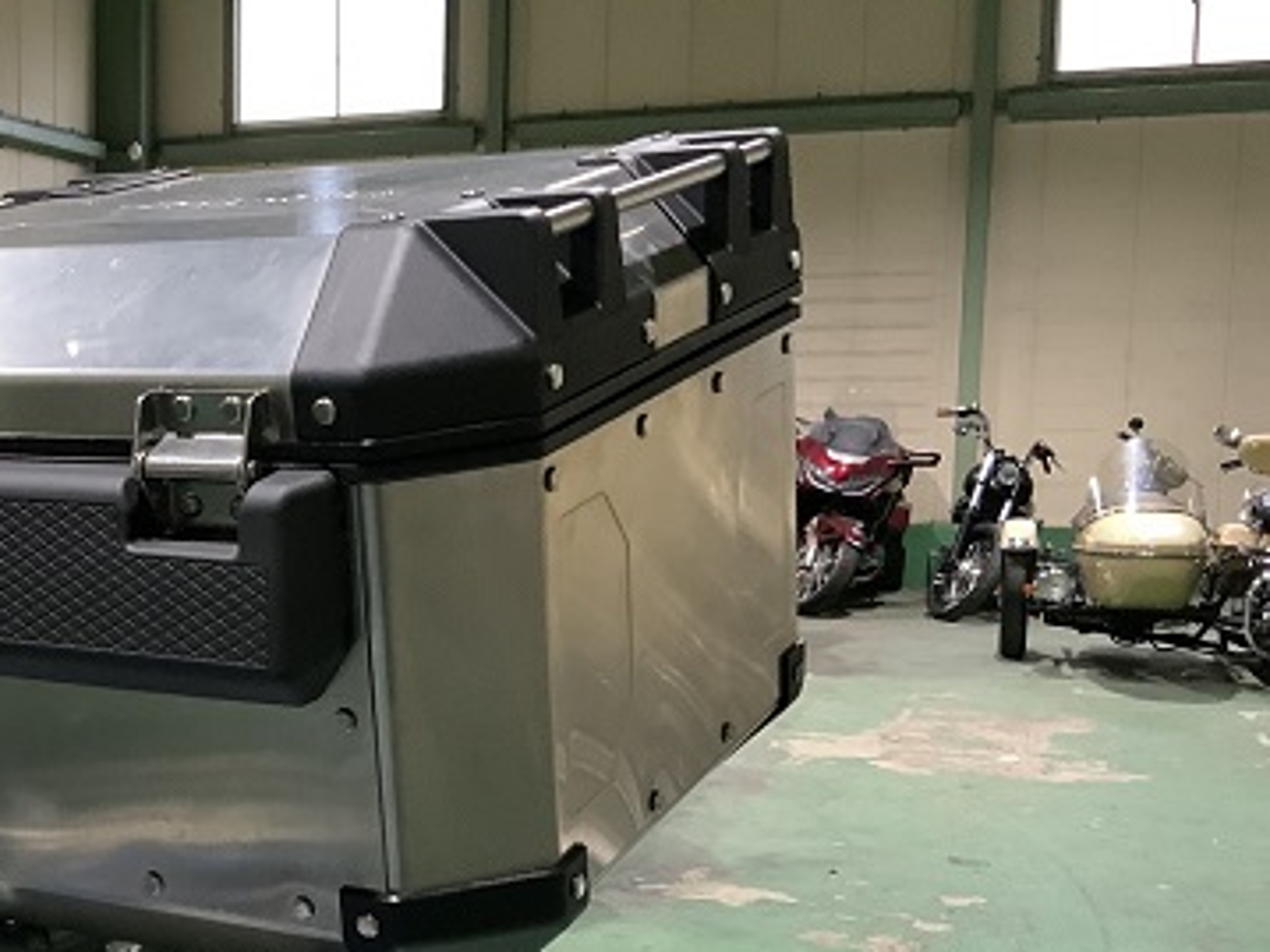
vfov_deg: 25.5
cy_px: 664
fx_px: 2091
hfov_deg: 32.2
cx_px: 142
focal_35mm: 57
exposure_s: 1/33
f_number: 1.8
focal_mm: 3
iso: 200
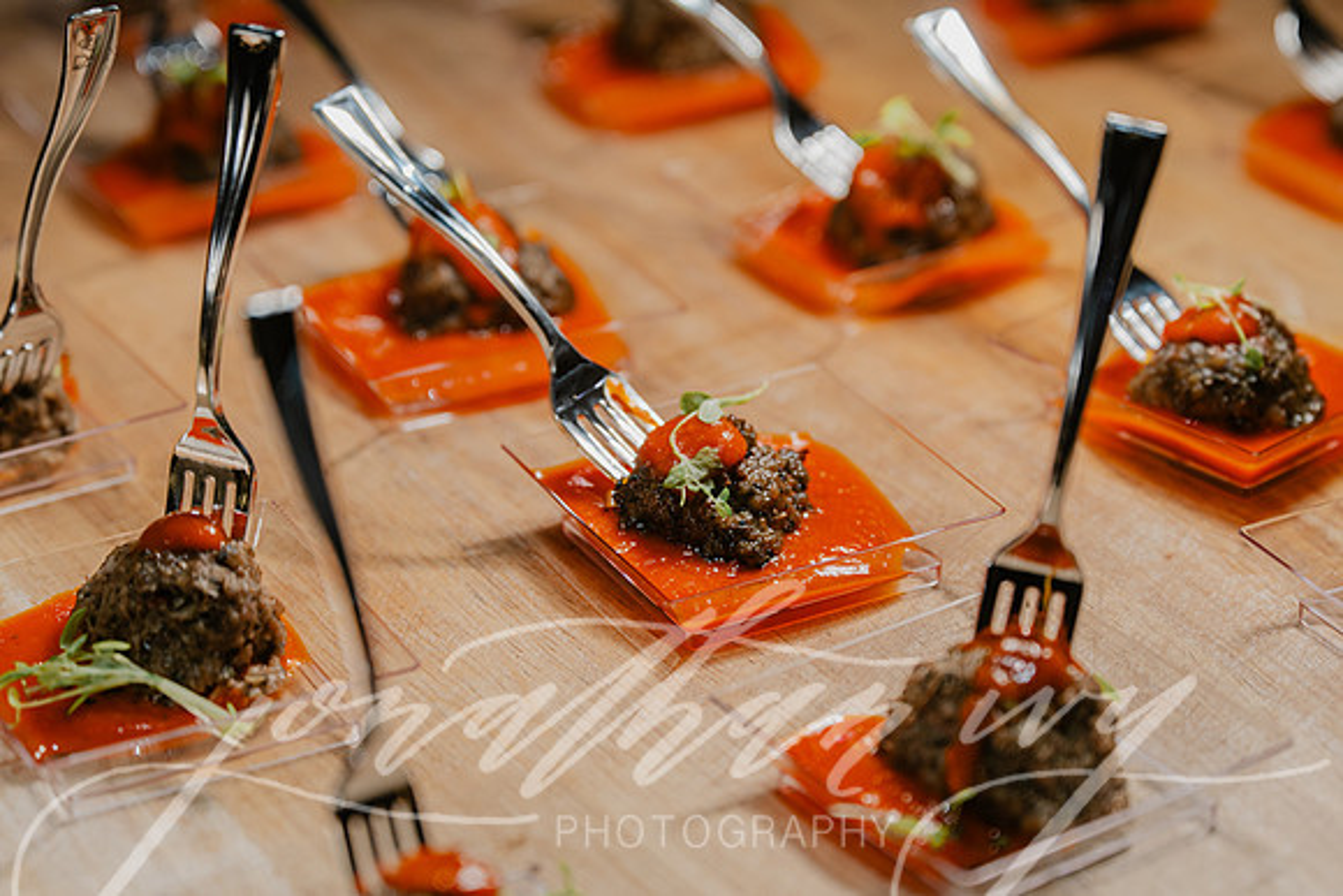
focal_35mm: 106
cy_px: 476
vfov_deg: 12.9
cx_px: 671
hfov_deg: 19.3
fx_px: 3953
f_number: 3.5
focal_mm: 70
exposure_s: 1/160
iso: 64
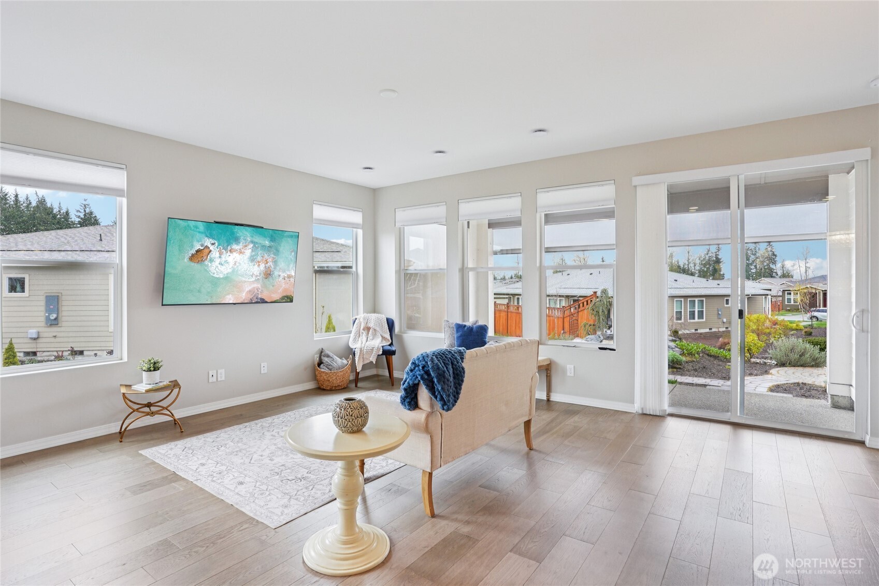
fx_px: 415
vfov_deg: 70.4
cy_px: 293
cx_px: 440
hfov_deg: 93.3
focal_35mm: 17
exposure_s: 1/45
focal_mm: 17
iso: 400
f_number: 8
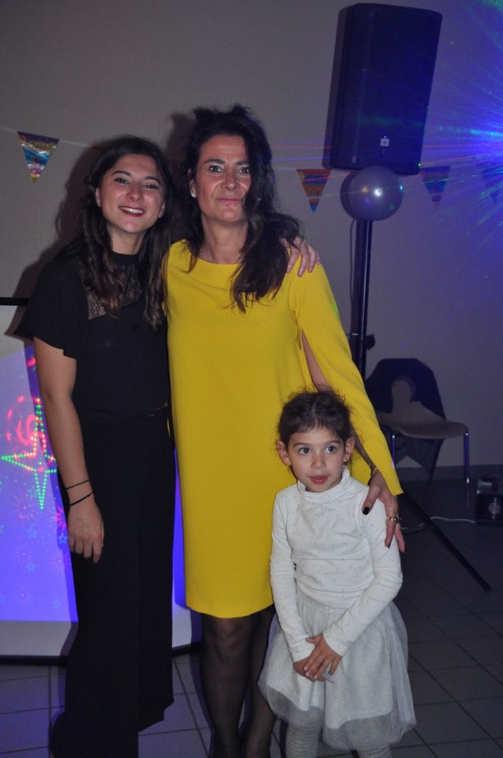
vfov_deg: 49.6
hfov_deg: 34.1
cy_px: 379
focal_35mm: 39
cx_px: 252
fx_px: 820
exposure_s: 1/60
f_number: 4
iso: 800
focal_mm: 26
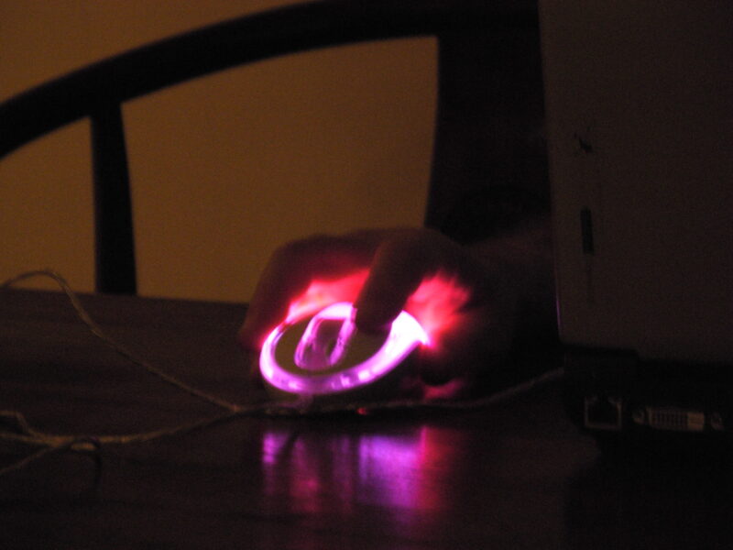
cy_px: 275
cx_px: 366
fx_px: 4023
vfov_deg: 7.8
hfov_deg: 10.4
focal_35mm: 190
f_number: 5
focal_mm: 31.4
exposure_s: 1/2.3
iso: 400
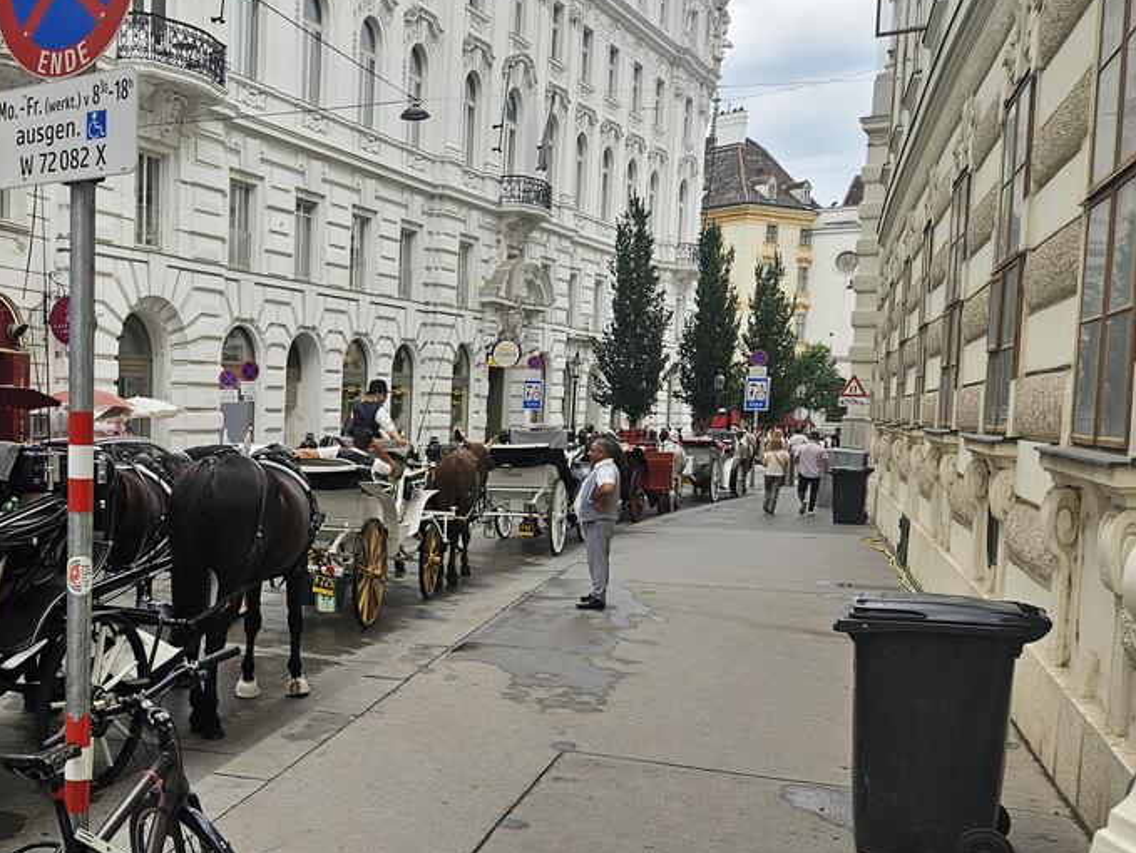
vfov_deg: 36.7
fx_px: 1281
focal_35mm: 39
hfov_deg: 44.7
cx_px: 174
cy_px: 512
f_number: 1.8
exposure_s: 1/387
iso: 25
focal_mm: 5.4
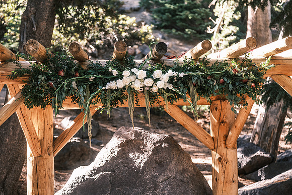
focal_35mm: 153
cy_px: 98
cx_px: 146
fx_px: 1241
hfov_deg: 13.4
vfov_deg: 9.0
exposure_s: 1/150
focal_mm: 102.2
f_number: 2.8
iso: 125
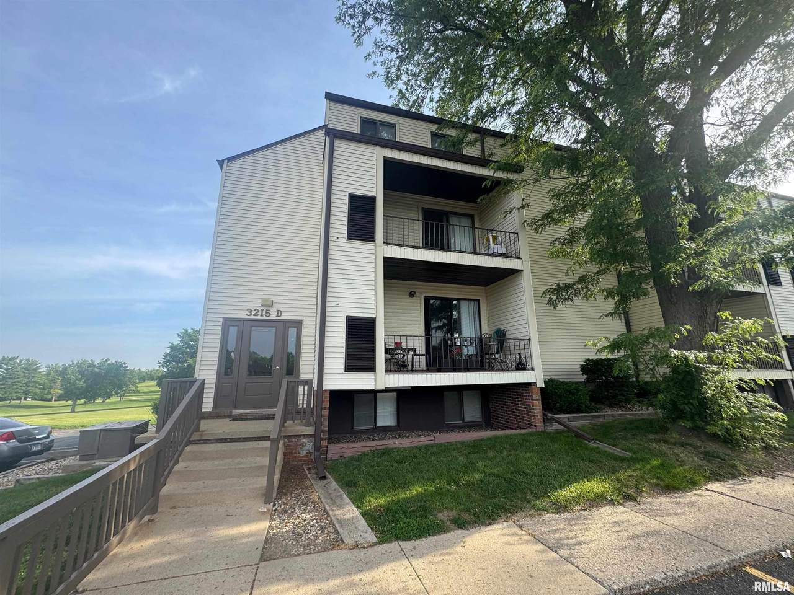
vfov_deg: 85.7
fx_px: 321
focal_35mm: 14
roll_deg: +0.3
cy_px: 298
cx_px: 397
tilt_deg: +13.3
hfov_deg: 102.1
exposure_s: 1/464
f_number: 2.2
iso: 40
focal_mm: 2.22
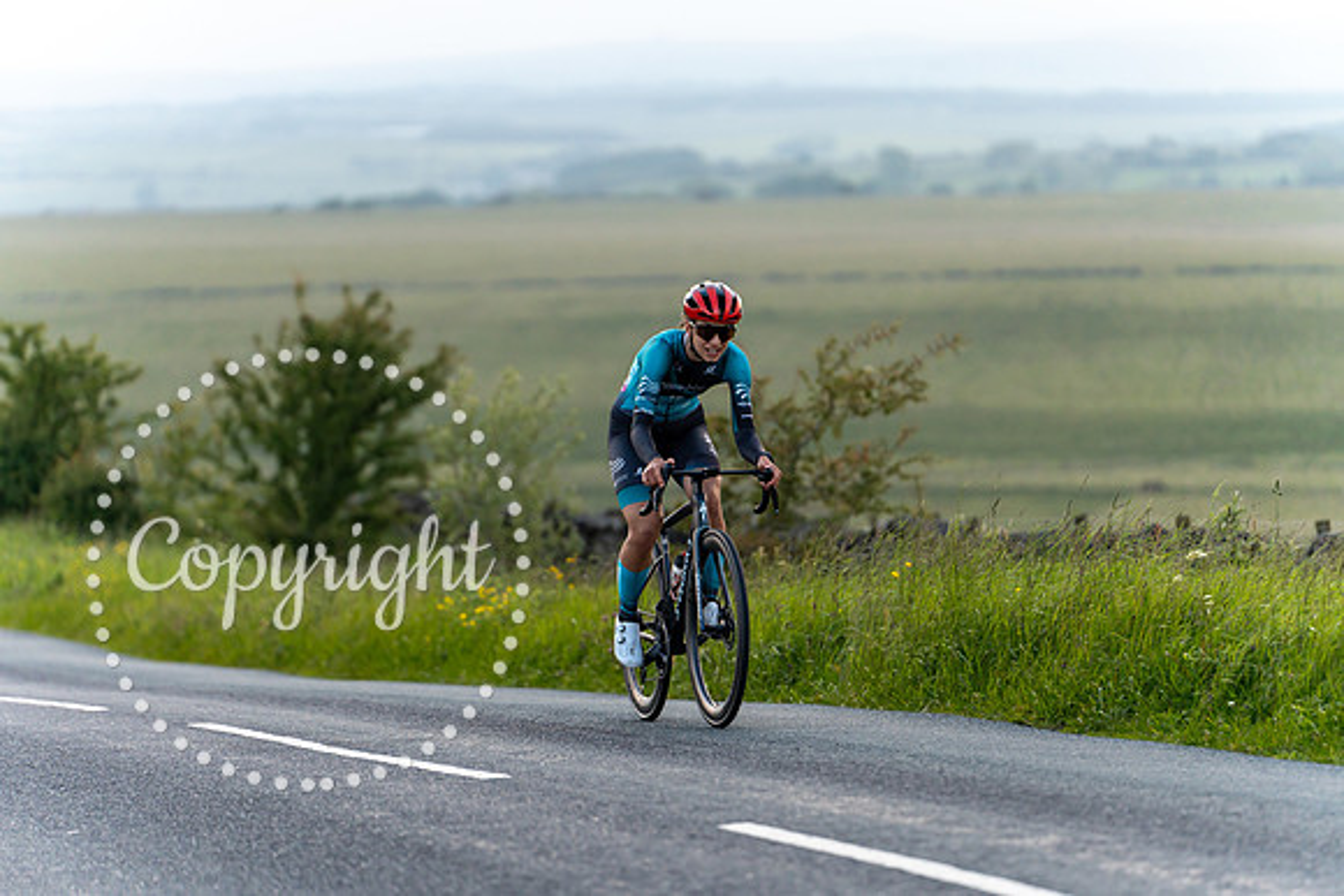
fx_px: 6348
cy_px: 448
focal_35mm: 170
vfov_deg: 8.1
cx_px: 672
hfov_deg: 12.1
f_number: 3.2
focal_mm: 170
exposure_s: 1/1250
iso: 400
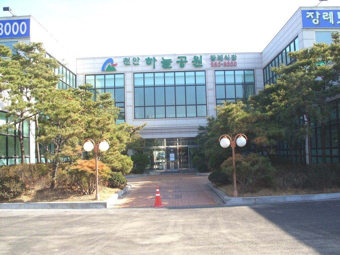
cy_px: 128
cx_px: 170
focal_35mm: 38
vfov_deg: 37.7
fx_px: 373
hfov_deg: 49.0
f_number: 5.7
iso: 50
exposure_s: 1/154
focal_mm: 7.8
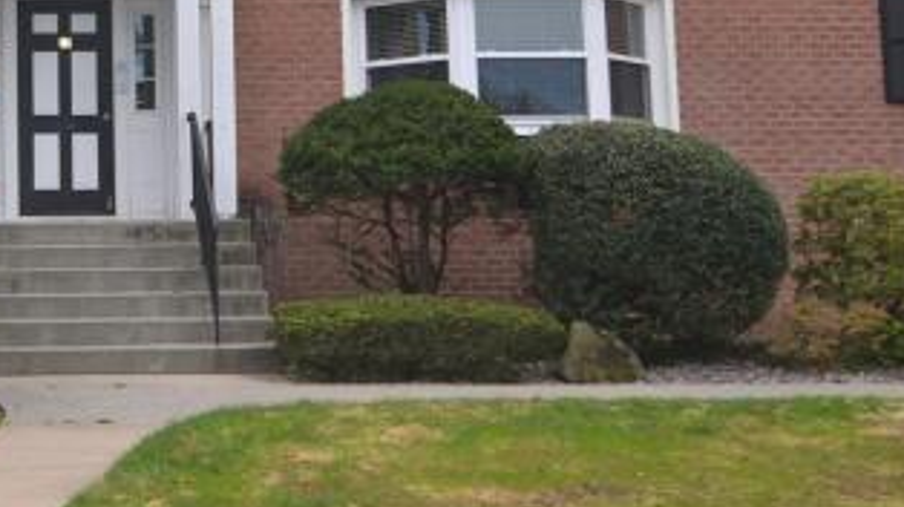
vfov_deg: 16.5
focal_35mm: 72
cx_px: -12
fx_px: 1724
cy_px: 53
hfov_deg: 27.6
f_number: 4
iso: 100
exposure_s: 1/250
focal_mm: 20
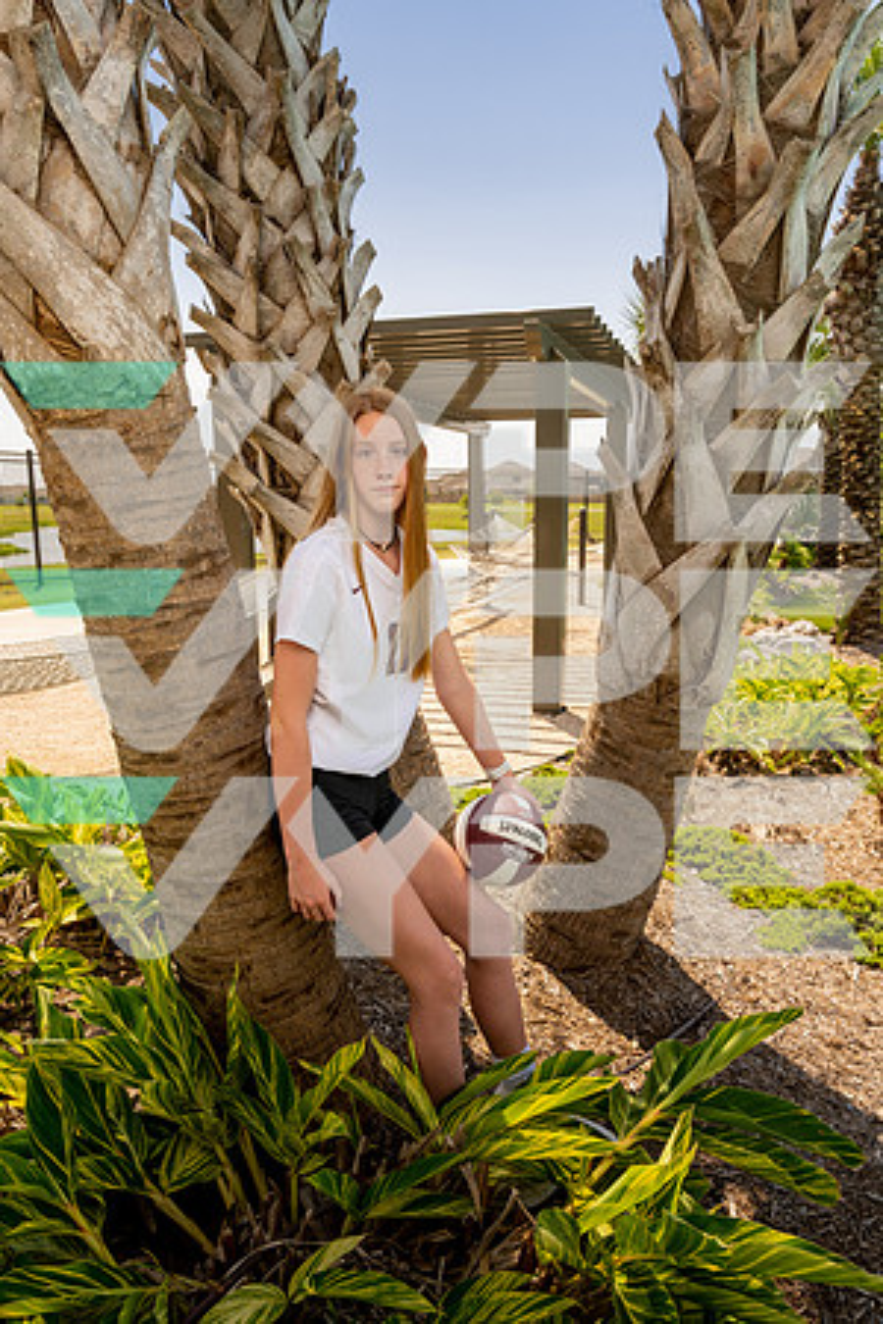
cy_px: 662
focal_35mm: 27
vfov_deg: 67.4
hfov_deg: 47.9
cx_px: 442
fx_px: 993
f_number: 11
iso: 250
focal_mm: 27
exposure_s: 1/200
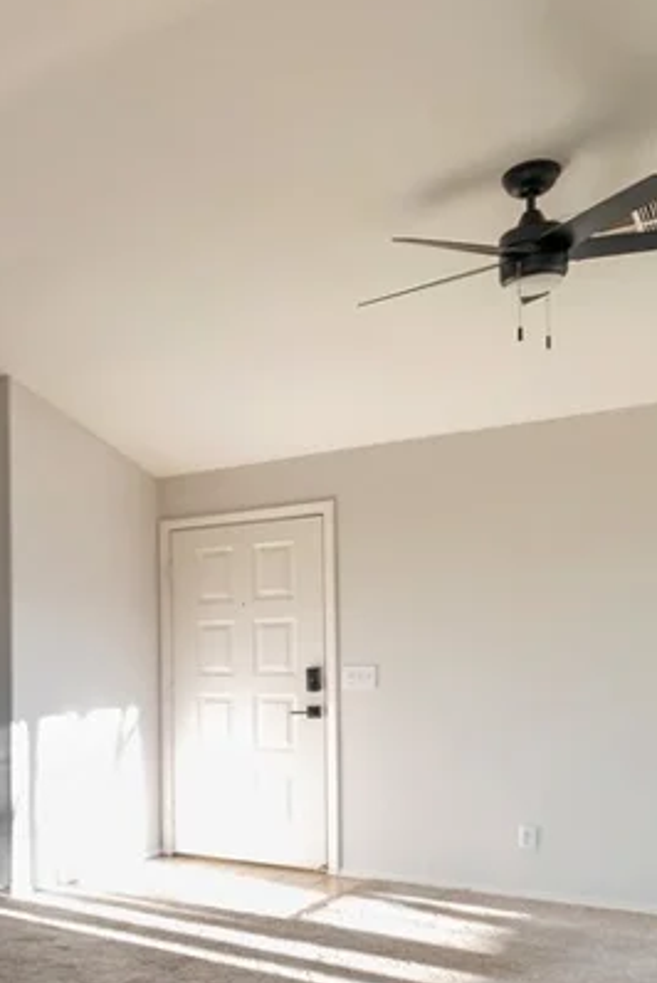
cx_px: -200
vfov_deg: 51.7
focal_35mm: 36
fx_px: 984
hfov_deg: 29.6
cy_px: 685
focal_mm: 14
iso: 100
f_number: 11
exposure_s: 1/3
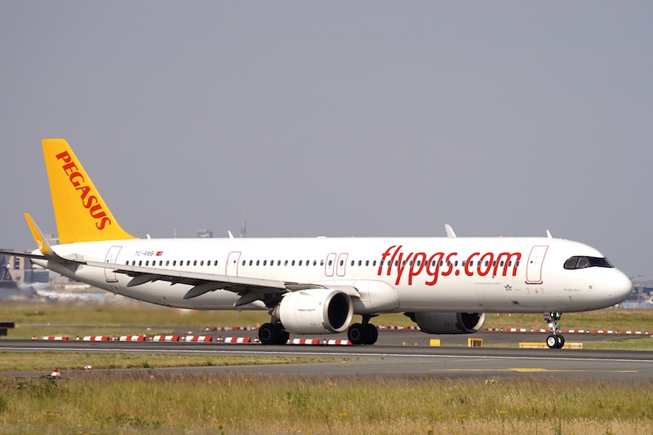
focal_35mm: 170
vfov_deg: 8.1
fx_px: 3083
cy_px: 218
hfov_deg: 12.1
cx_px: 326
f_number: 5.6
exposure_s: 1/1250
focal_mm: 170
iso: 100
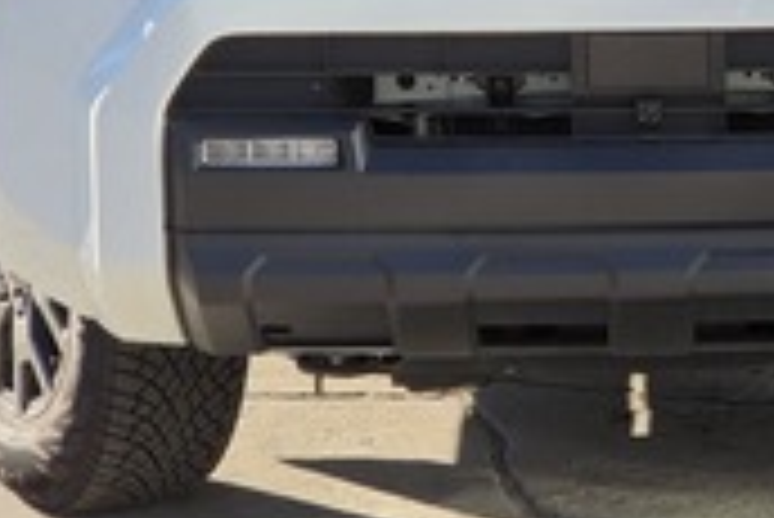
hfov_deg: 11.7
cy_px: -56
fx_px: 3766
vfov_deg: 7.8
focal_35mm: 175
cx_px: 675
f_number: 2.4
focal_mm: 7
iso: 25
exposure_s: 1/437
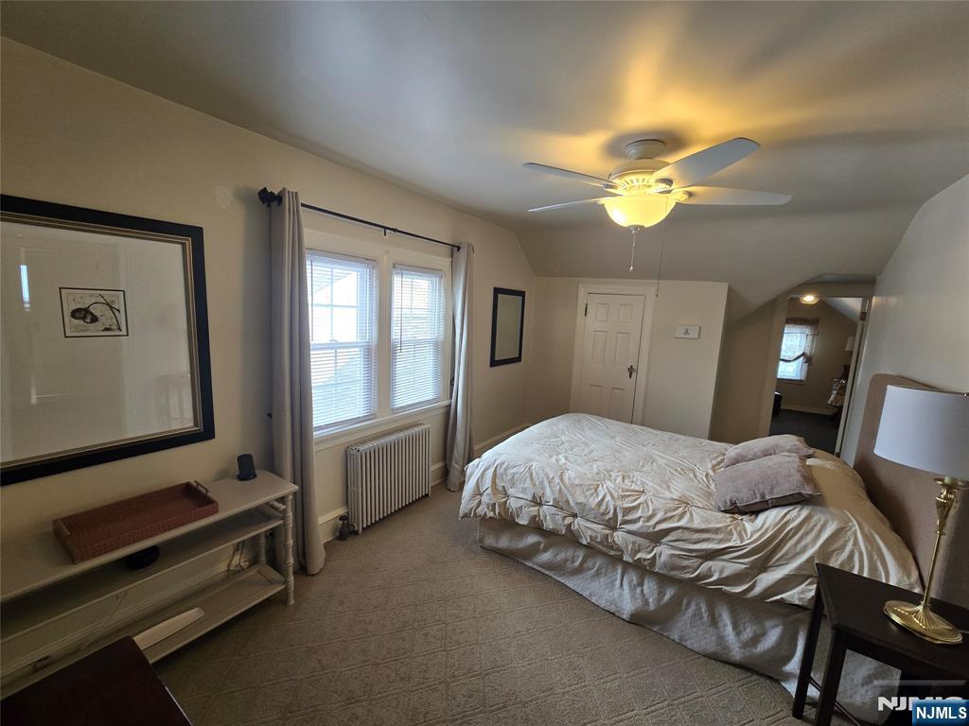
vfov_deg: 89.9
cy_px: 363
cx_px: 484
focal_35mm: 13
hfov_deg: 106.2
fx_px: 364
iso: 125
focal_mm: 2.2
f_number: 2.2
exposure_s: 1/60
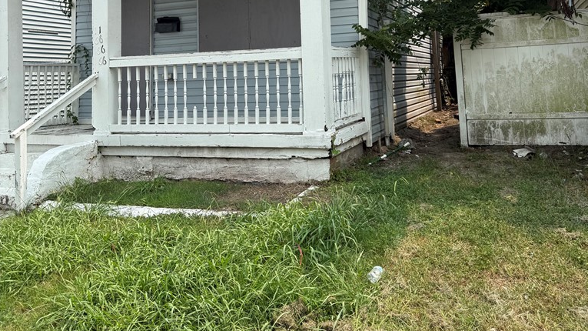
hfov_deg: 56.6
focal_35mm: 35
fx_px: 546
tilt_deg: +5.1
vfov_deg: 32.3
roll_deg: +2.3
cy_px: 43
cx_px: 294
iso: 80
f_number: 1.78
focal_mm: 6.76
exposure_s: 1/2299
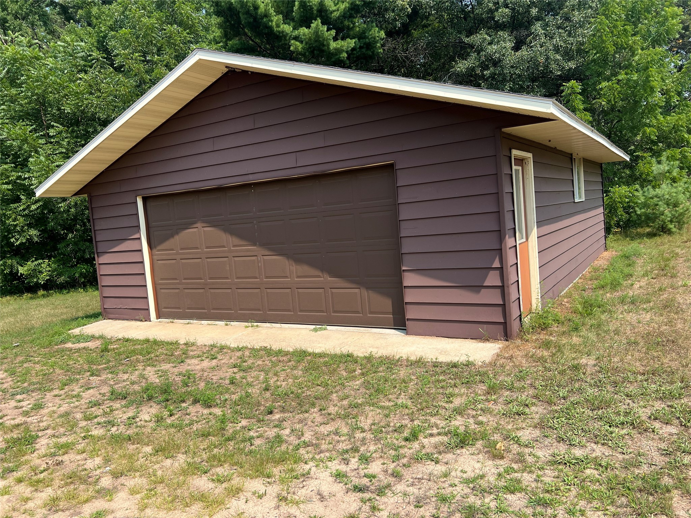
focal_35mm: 26
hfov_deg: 67.3
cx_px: 346
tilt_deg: -5.6
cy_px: 259
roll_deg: +4.4
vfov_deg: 53.1
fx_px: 519
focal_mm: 5.7
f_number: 1.5
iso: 50
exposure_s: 1/2404
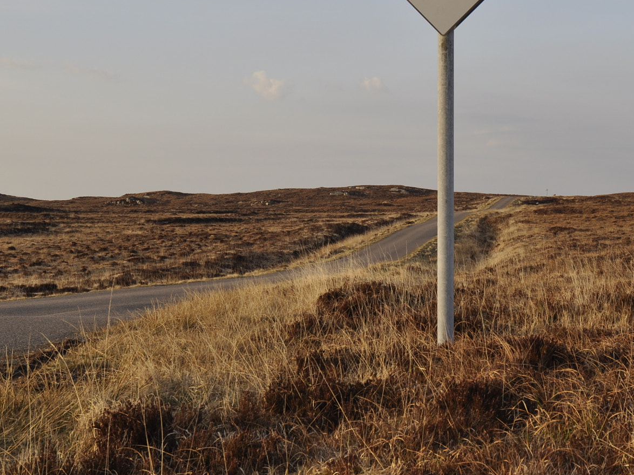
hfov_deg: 30.5
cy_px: 164
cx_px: 441
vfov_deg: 23.2
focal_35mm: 63
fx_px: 1151
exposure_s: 1/200
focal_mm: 25
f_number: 7.1
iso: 200
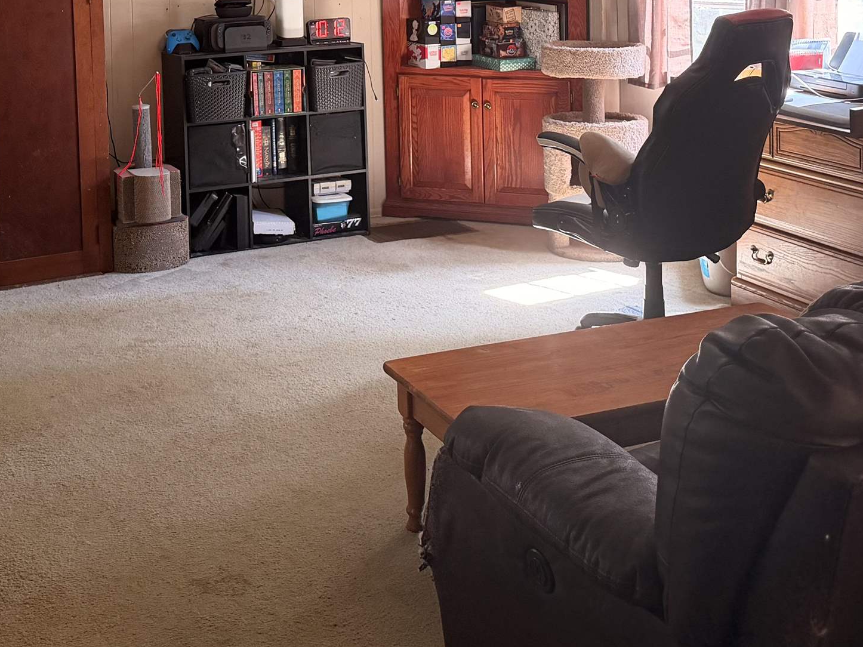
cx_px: 309
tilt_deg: -3.0
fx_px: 1271
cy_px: -26
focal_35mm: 51
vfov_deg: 26.7
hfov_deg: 37.2
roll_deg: +1.1
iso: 250
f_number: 1.78
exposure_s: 1/60
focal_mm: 6.76
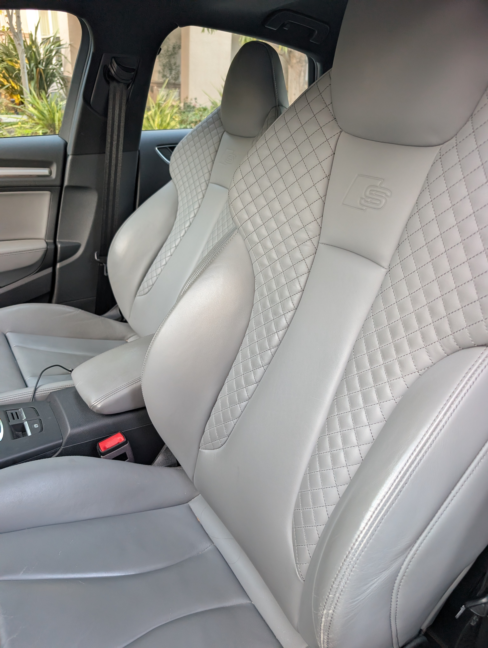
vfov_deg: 71.5
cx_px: 244
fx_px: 450
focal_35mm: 24
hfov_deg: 56.9
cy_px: 324
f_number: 1.68
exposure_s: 1/166
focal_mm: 6.9
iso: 543
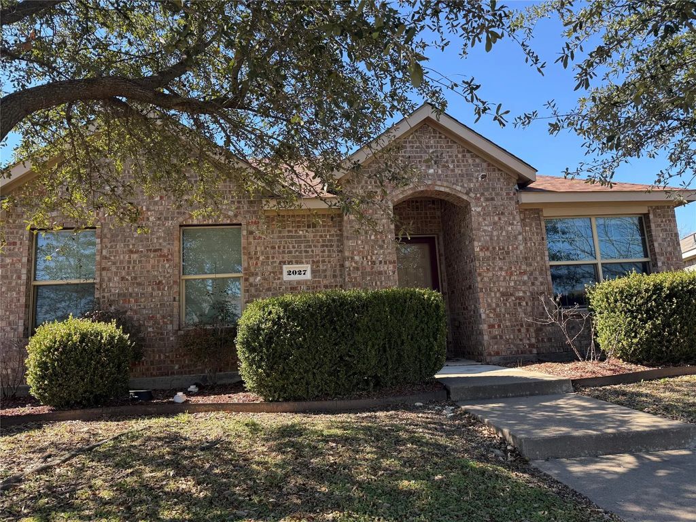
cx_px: 348
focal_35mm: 24
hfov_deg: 71.6
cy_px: 261
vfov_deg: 56.8
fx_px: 483
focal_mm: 6.76
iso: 100
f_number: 1.78
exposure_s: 1/1139
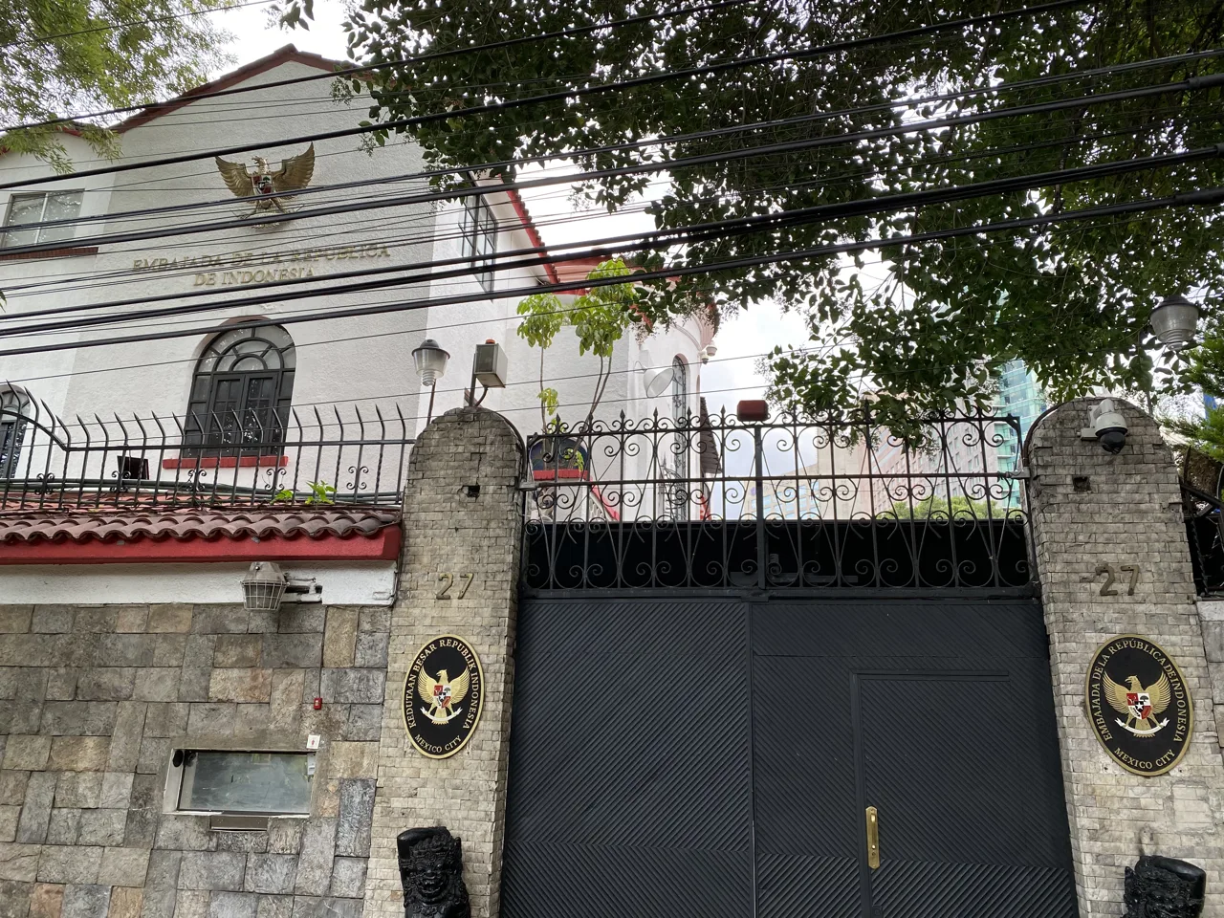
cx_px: 612
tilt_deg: +18.7
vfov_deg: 53.1
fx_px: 919
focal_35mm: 26
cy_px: 459
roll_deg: -1.4
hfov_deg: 67.3
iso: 32
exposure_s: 1/259
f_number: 1.8
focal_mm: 4.25
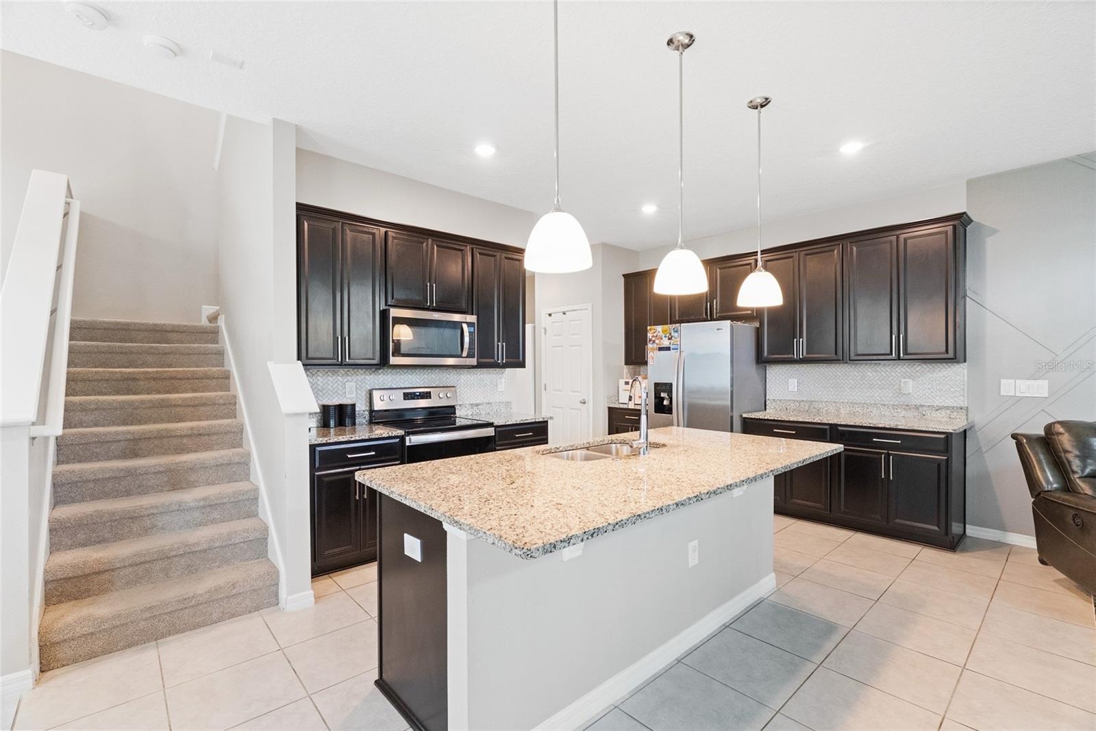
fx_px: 487
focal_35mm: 16
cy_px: 366
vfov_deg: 73.8
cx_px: 548
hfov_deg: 96.7
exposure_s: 1/15
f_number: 9
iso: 12800
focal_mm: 16
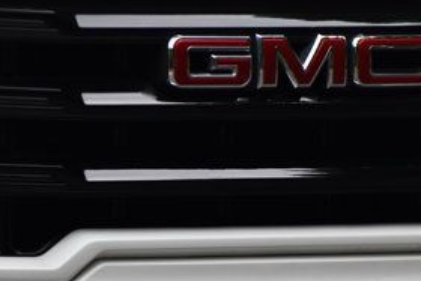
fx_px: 8412
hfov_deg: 2.9
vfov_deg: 1.9
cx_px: 215
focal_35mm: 719
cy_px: 106
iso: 560
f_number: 5.6
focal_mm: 210
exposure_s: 1/500
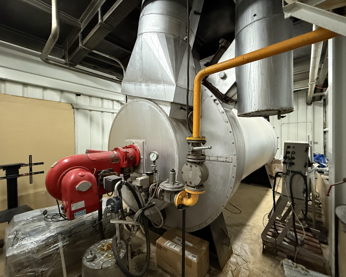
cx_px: 169
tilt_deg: -0.7
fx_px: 154
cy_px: 141
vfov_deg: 84.0
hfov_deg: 96.8
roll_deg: +0.9
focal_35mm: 15
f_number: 2.2
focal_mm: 2.22
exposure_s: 1/50
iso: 640
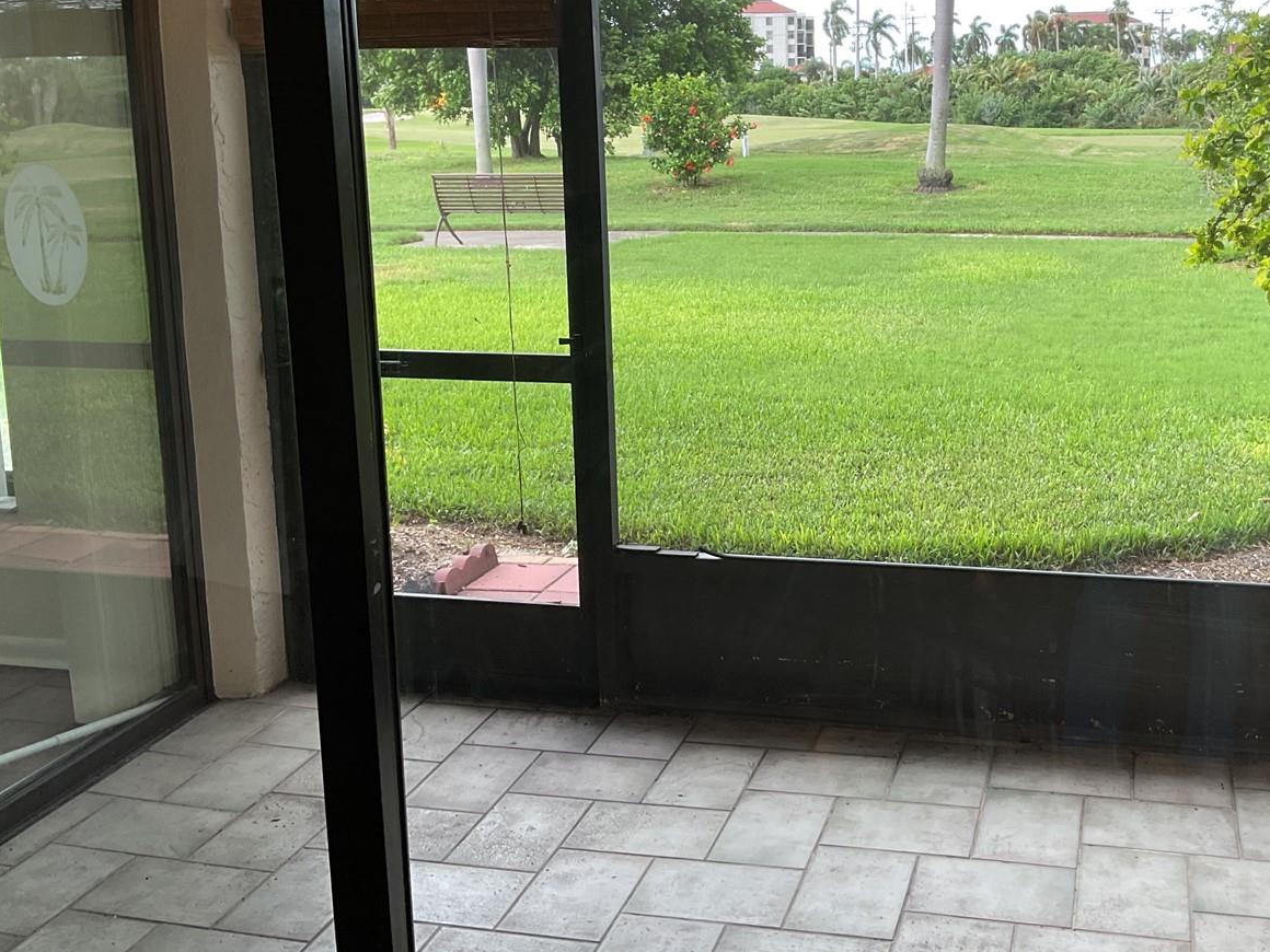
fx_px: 1468
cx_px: 804
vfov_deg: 35.7
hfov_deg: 46.3
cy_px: 339
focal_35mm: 40
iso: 20
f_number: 1.8
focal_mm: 3
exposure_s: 1/120
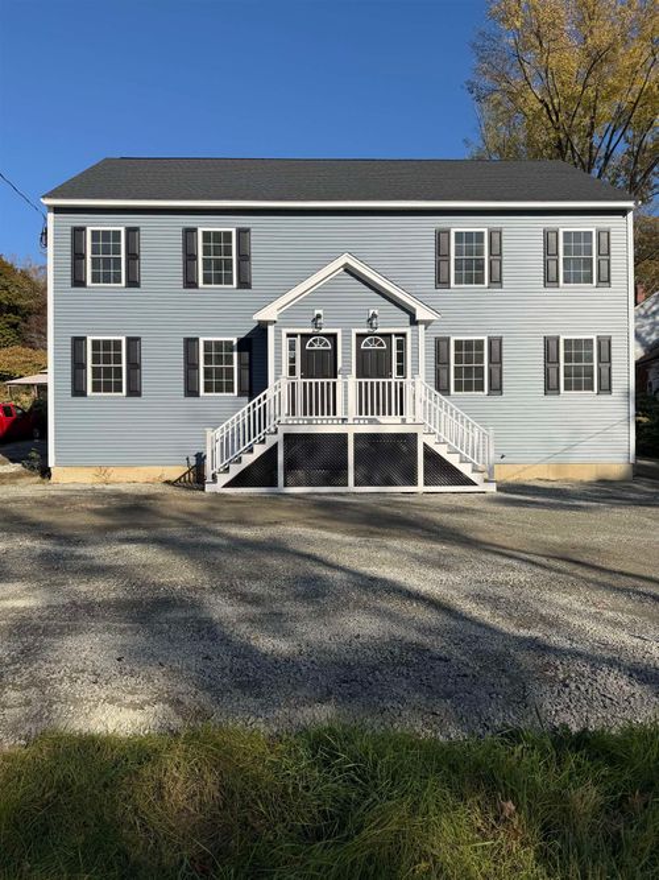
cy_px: 440
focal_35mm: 24
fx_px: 609
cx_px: 330
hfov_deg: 56.8
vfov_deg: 71.6
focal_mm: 6.76
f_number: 1.78
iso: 80
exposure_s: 1/5714
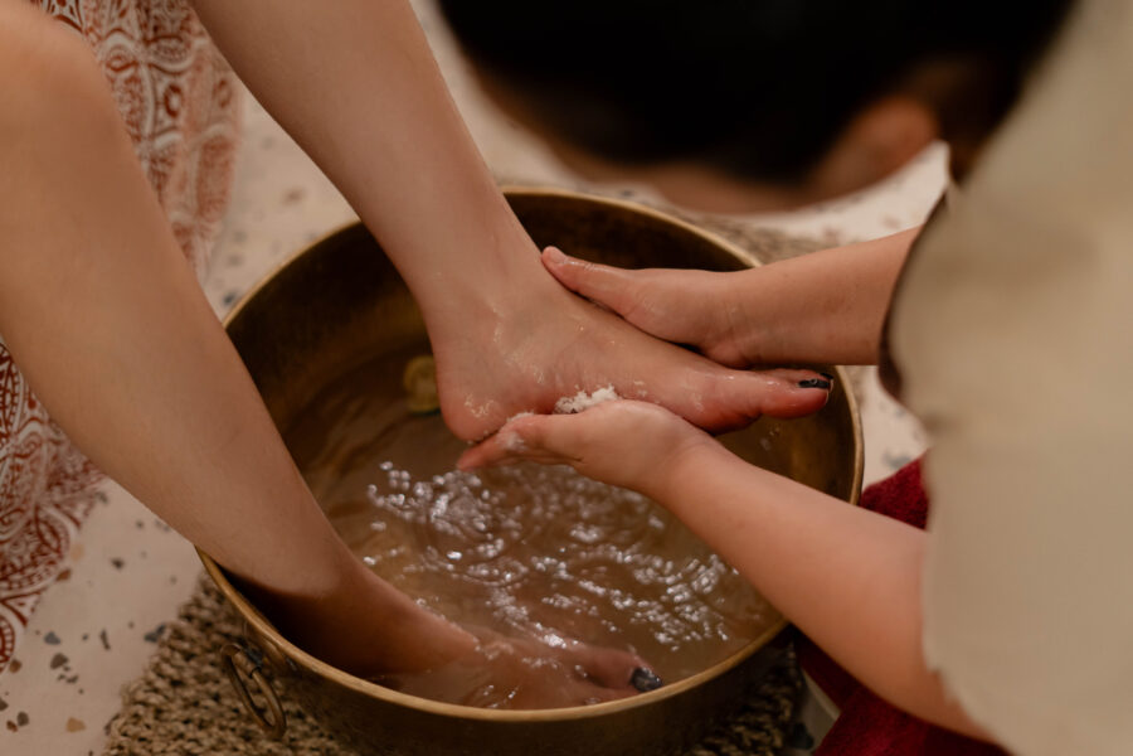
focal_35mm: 50
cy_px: 378
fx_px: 1573
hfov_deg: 39.6
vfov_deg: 27.0
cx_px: 566
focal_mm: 50
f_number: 1.8
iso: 640
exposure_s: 1/125
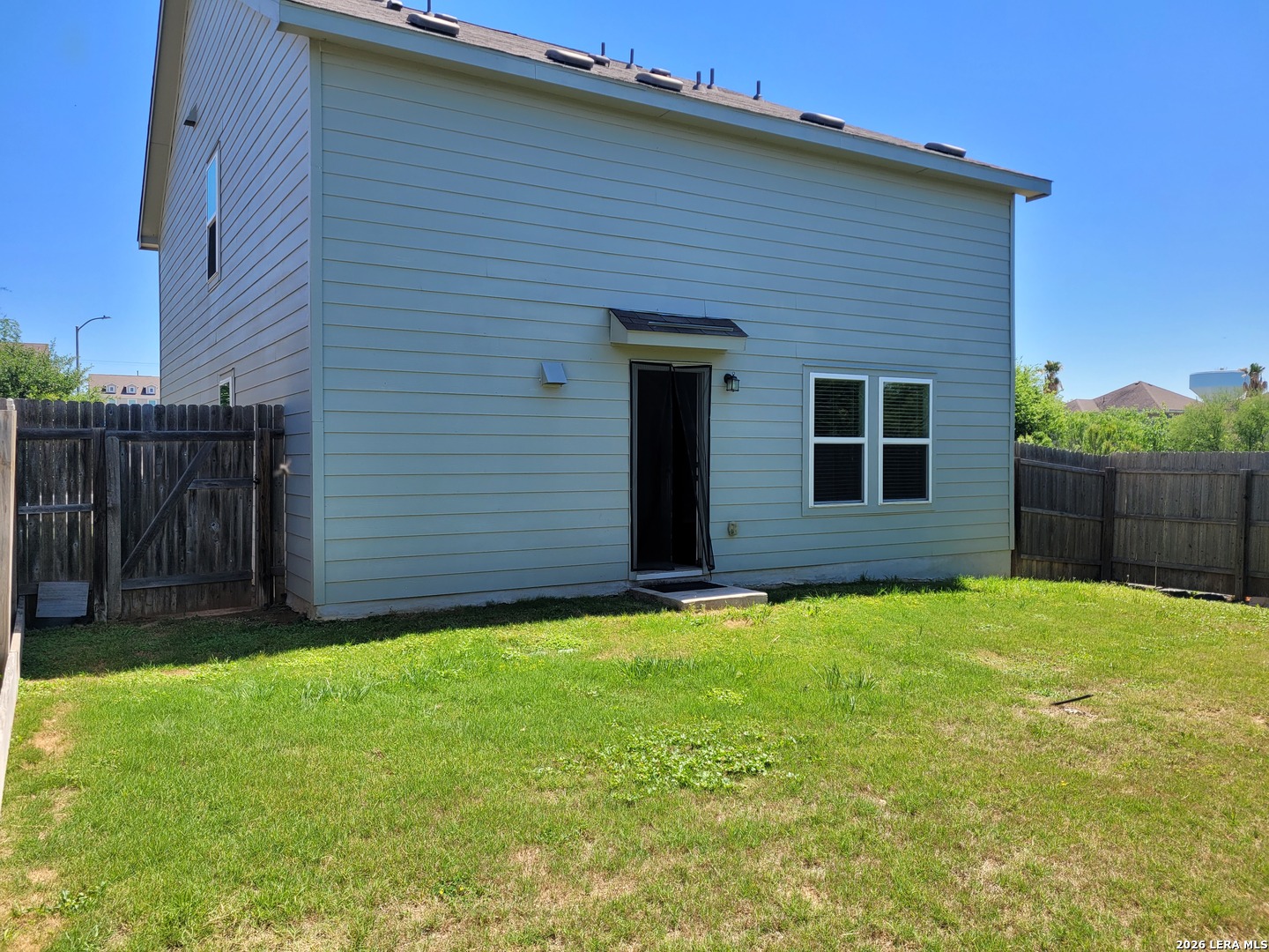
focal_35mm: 26
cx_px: 634
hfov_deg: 67.3
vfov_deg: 53.1
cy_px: 476
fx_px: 953
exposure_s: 1/1406
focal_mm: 5.4
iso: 40
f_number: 1.8
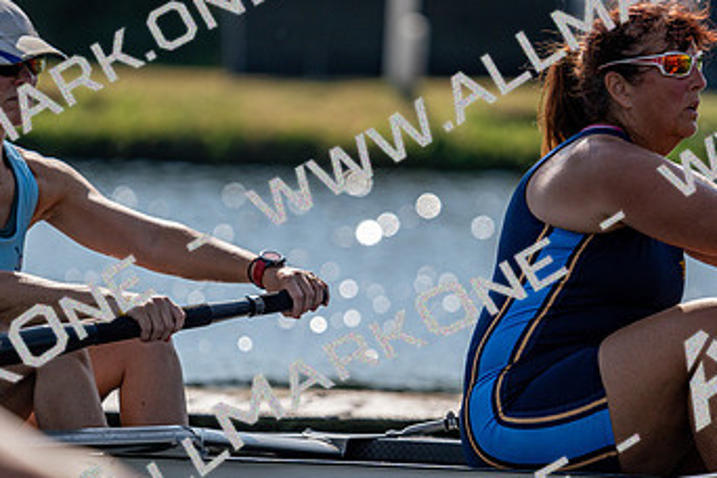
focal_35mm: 664
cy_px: 232
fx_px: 13224
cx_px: 505
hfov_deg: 3.1
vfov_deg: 2.1
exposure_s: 1/1600
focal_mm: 391
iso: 200
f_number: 6.3
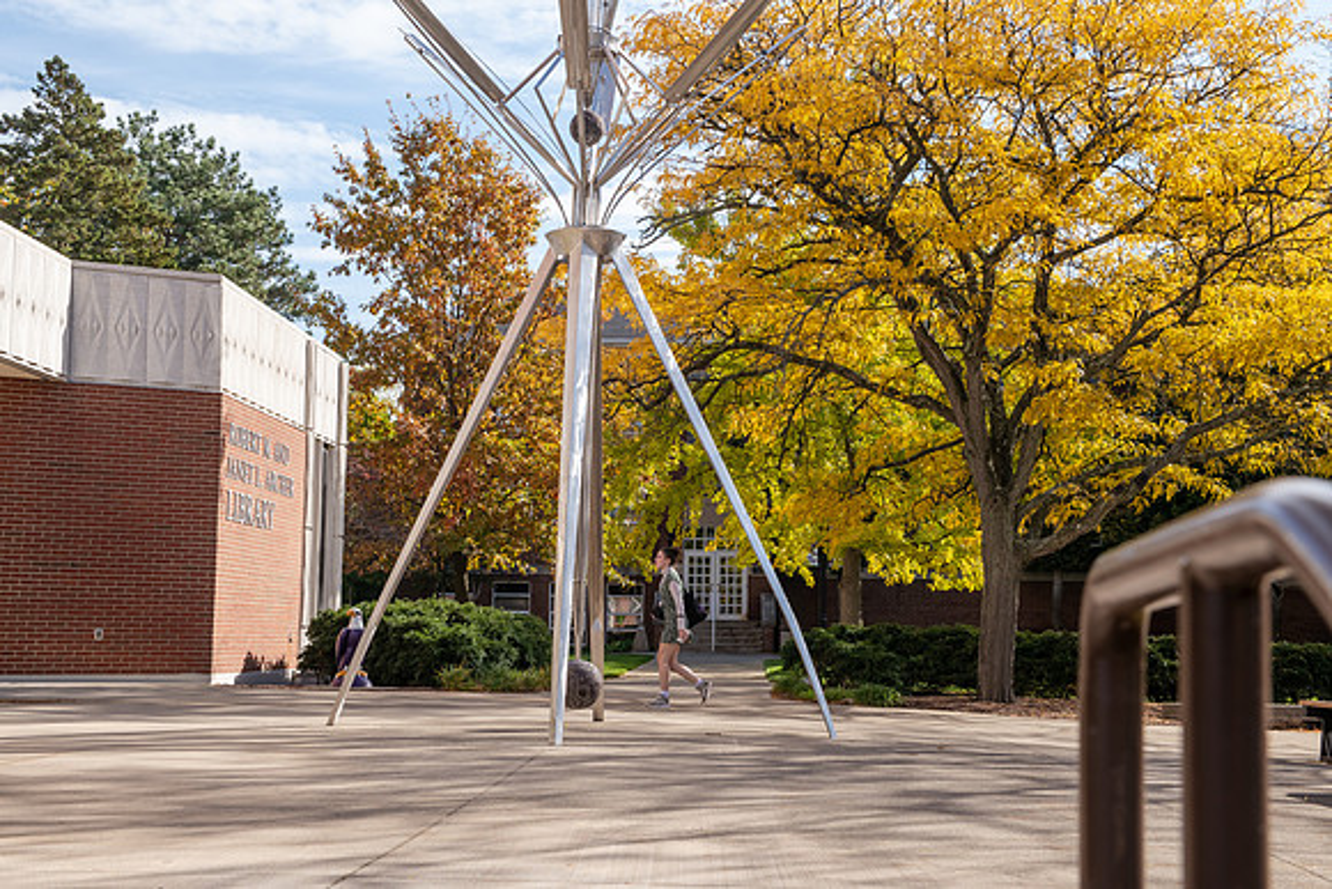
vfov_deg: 24.6
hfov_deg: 36.2
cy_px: 444
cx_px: 666
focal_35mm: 55
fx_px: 2035
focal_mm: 55
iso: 320
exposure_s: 1/250
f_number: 9
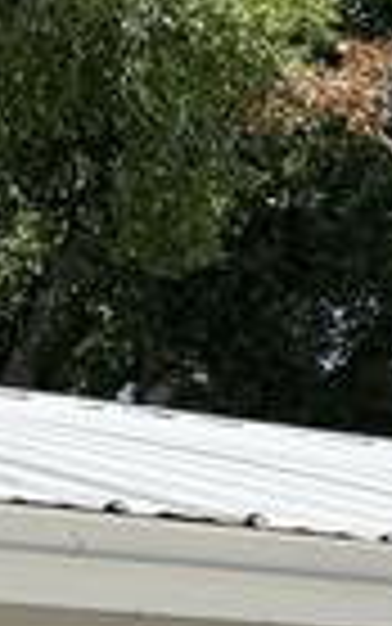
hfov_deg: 6.1
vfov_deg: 10.8
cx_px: 1397
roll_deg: +1.5
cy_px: 856
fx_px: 3210
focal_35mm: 188
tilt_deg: +2.6
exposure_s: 1/3425
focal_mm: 6.76
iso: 80
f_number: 1.78
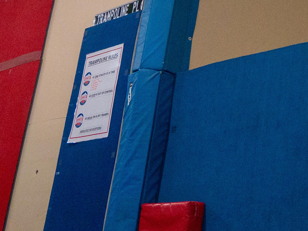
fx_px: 774
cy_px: -10
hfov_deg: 21.1
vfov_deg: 16.6
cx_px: 362
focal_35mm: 87
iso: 3200
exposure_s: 1/100
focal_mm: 17
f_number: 4.5
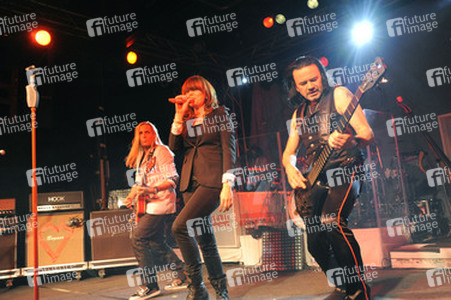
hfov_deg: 58.8
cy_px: 150
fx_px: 401
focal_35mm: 32
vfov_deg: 41.1
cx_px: 226
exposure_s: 1/125
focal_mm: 32
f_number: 5.6
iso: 3200
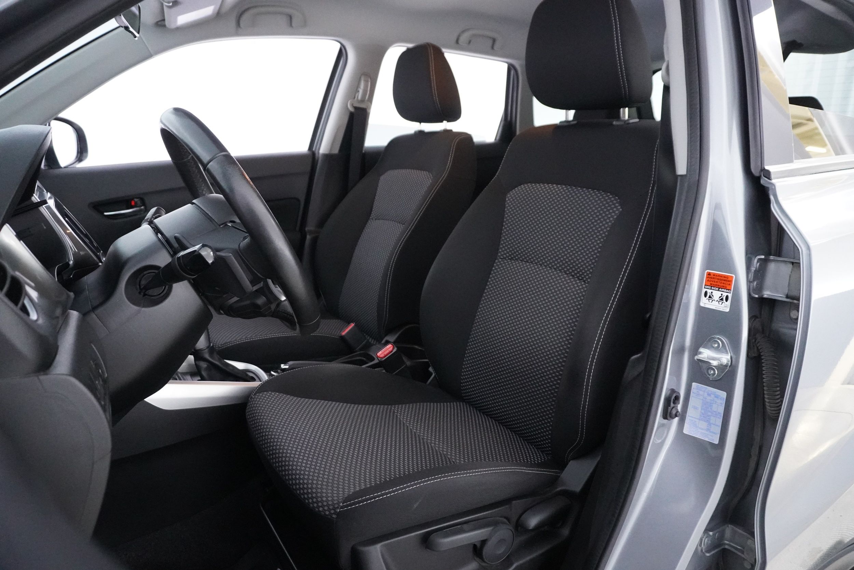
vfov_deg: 53.1
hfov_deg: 73.7
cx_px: 427
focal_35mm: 24
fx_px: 569
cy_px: 285
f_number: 3.5
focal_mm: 16
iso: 6400
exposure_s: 1/80
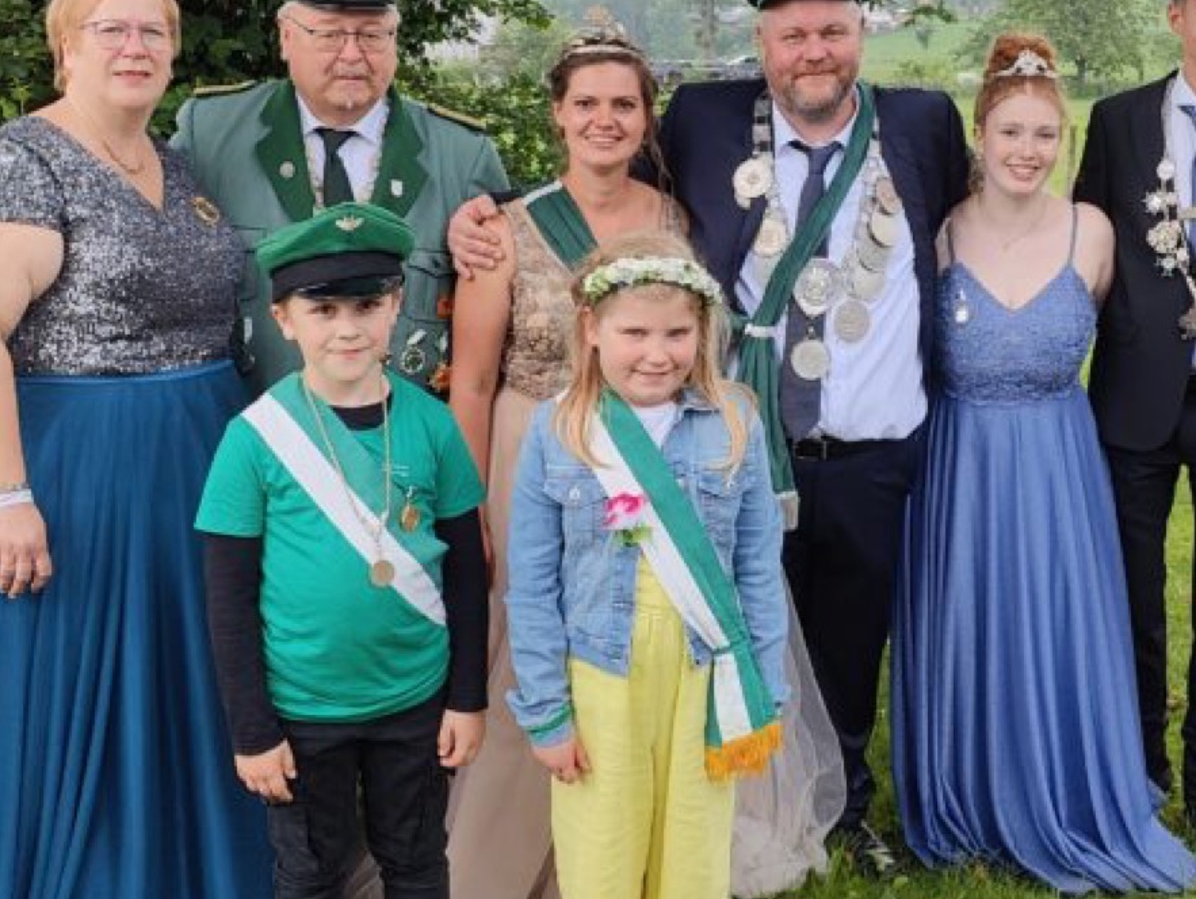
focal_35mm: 50
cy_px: 281
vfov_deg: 28.9
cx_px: 763
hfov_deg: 37.9
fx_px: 1729
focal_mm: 6.06
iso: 50
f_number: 1.8
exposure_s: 1/537
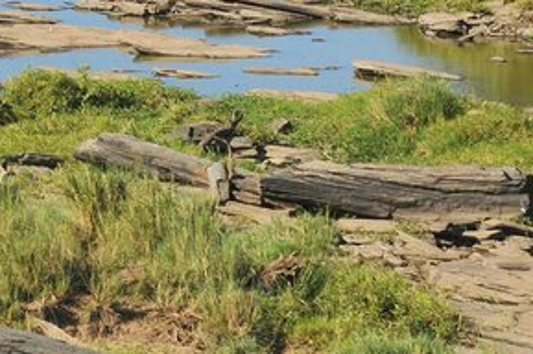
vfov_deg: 3.5
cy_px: -144
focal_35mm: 390
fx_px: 5764
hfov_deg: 5.3
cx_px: -109
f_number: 7.1
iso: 320
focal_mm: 75
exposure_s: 1/800
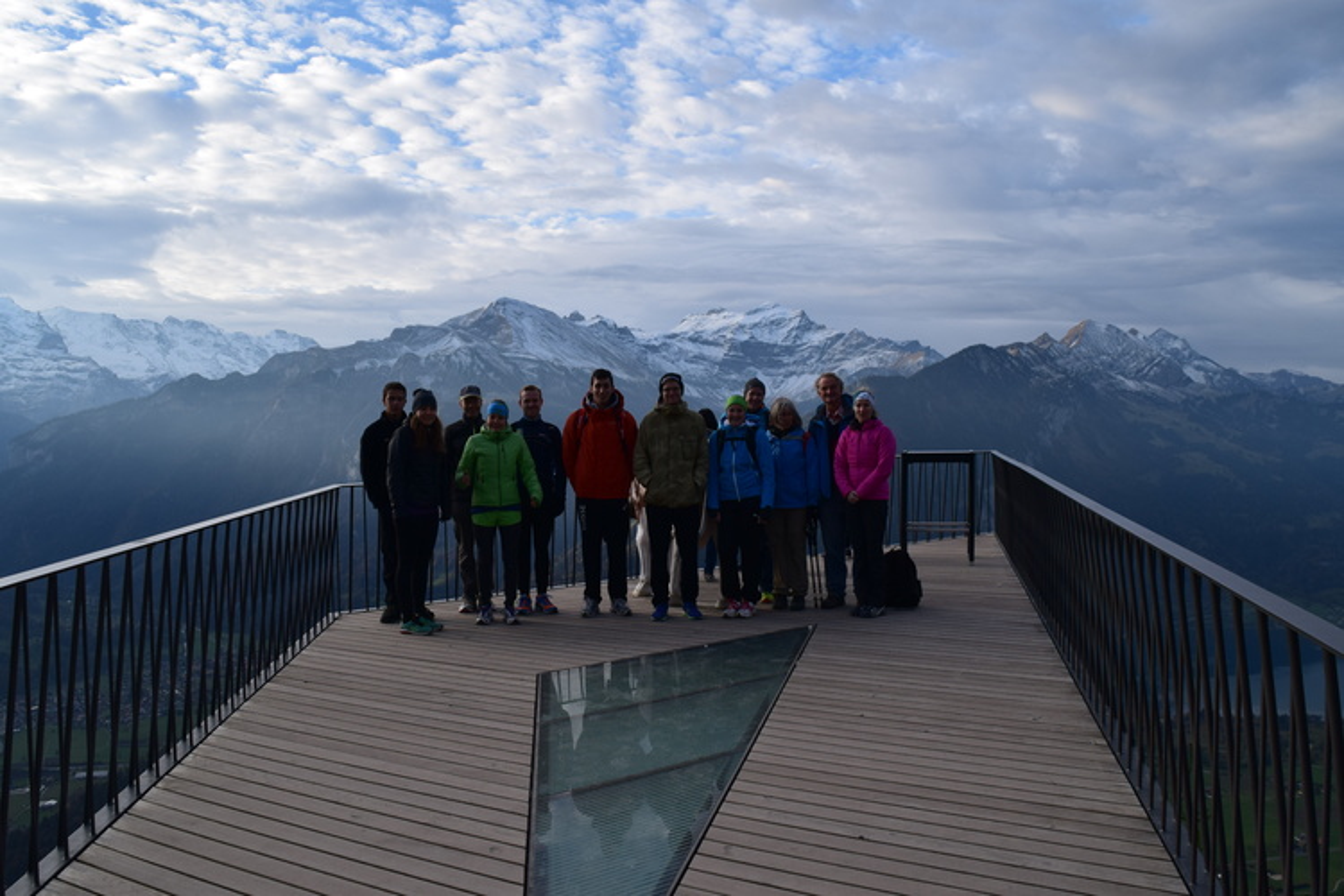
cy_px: 448
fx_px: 1176
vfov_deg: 41.7
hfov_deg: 59.5
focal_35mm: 32
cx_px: 672
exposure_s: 1/400
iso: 400
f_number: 11
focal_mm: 21
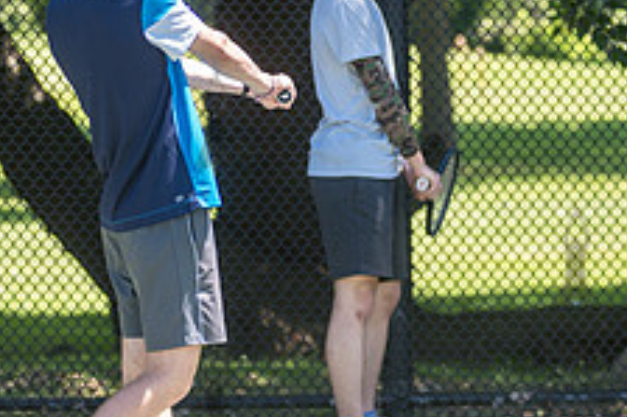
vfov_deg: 5.0
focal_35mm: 272
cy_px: 119
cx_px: 213
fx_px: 4734
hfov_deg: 7.6
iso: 200
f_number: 3.2
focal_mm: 105
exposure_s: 1/640
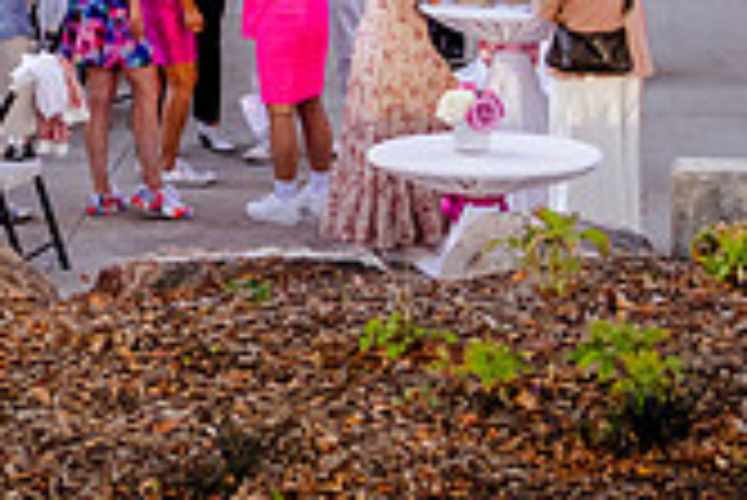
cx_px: -184
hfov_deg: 8.3
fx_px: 5088
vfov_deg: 5.6
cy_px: -20
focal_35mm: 245
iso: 1000
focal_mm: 70
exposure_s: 1/1250
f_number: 2.8
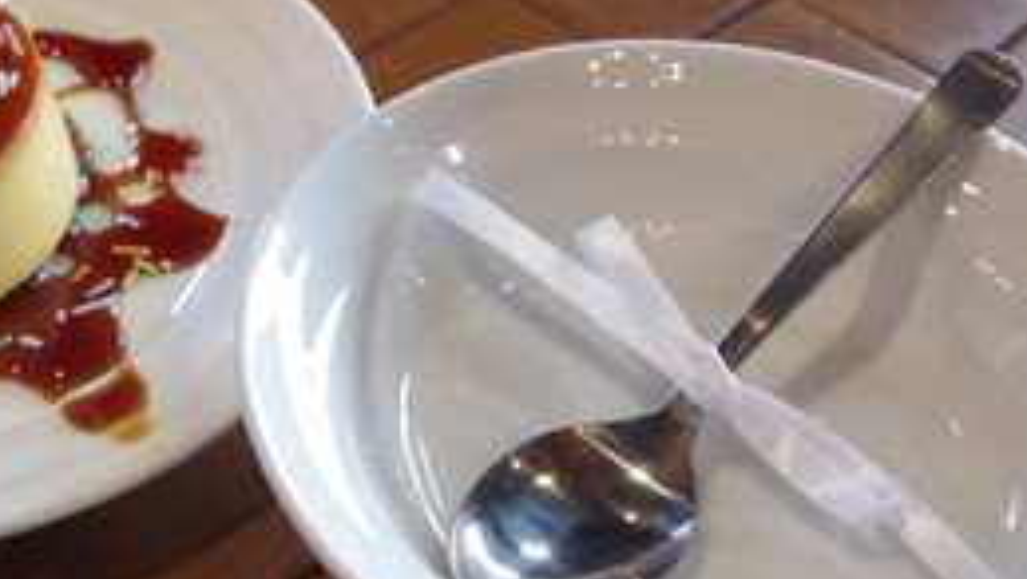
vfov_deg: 19.4
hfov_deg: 33.2
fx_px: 1689
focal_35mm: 62
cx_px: 266
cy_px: 319
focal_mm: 20
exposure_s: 1/50
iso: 3200
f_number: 5
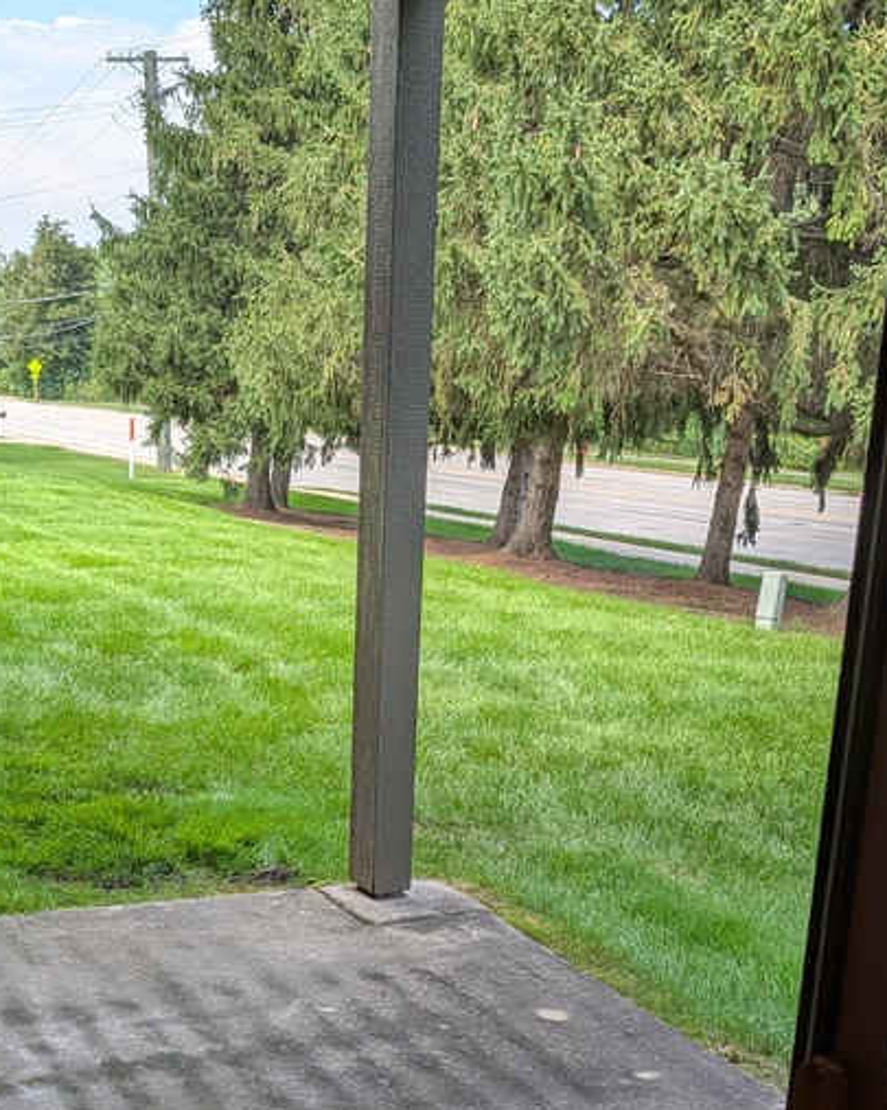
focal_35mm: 50
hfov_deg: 30.0
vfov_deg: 35.6
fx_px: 1642
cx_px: 284
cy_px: 955
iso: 24
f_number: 1.68
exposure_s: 1/422
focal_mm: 6.9
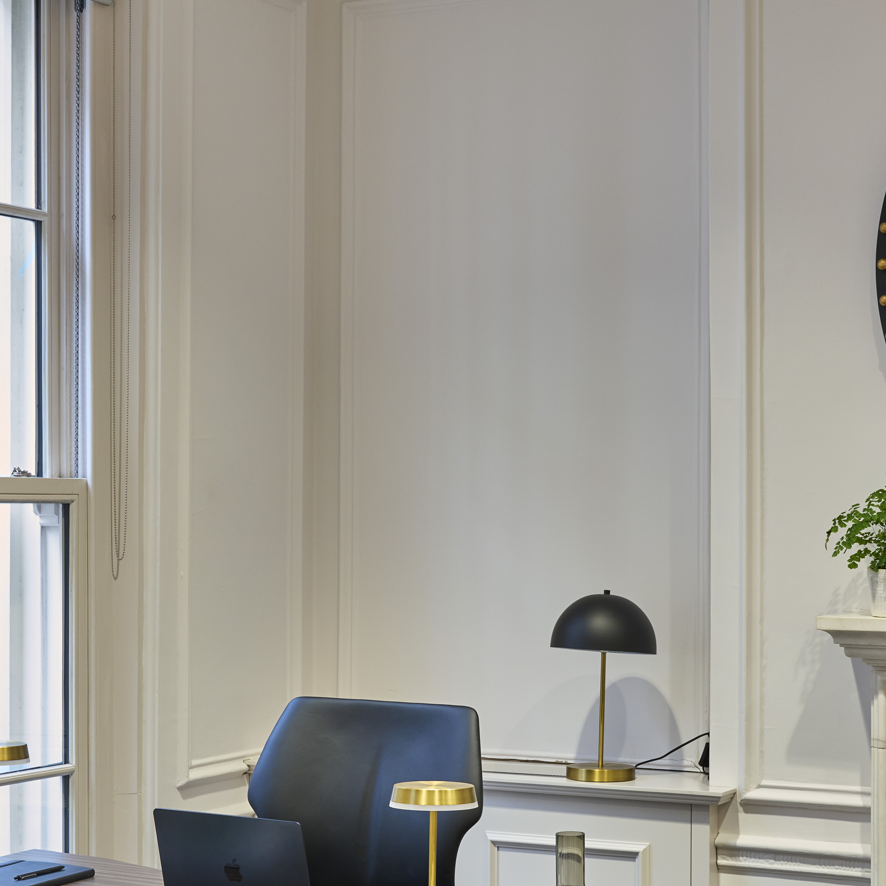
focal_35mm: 72
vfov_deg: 23.9
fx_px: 2085
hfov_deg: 24.0
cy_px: 580
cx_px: 441
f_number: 8
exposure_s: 1/4
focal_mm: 35
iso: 400
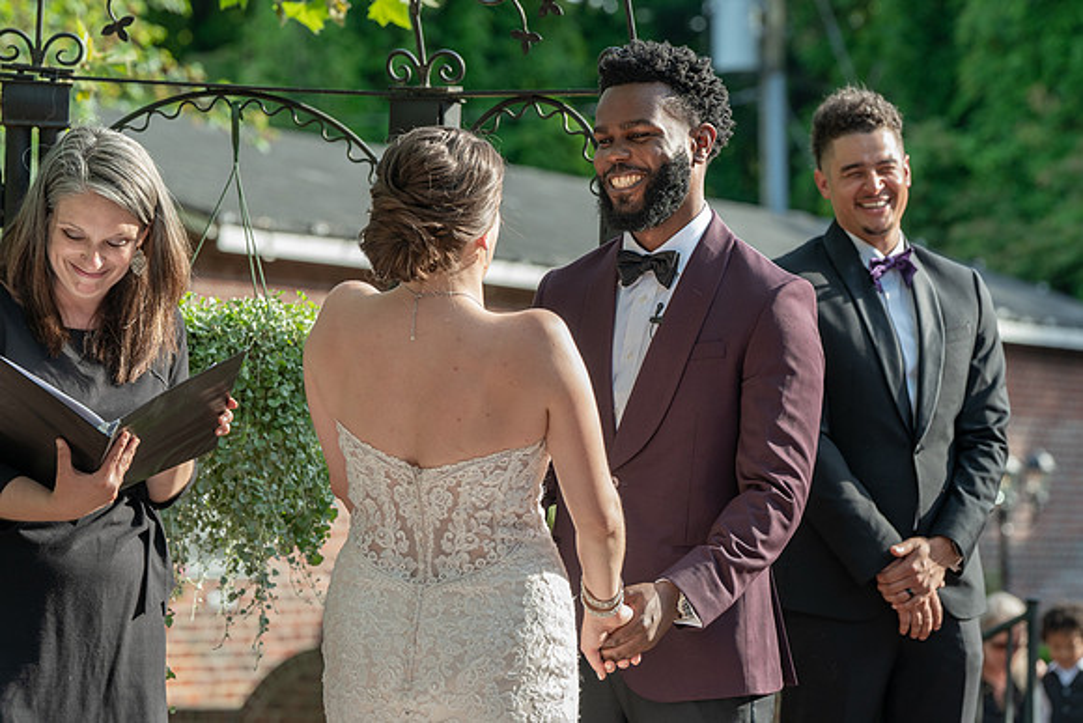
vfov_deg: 7.7
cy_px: 374
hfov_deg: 11.5
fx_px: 5372
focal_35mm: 179
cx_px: 561
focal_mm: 156
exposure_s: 1/250
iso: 320
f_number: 5.6
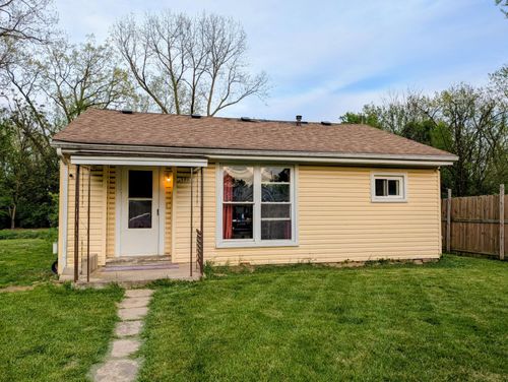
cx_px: 254
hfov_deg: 71.5
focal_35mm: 24
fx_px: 353
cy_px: 191
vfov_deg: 56.9
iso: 28
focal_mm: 6.9
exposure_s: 1/493
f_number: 1.68
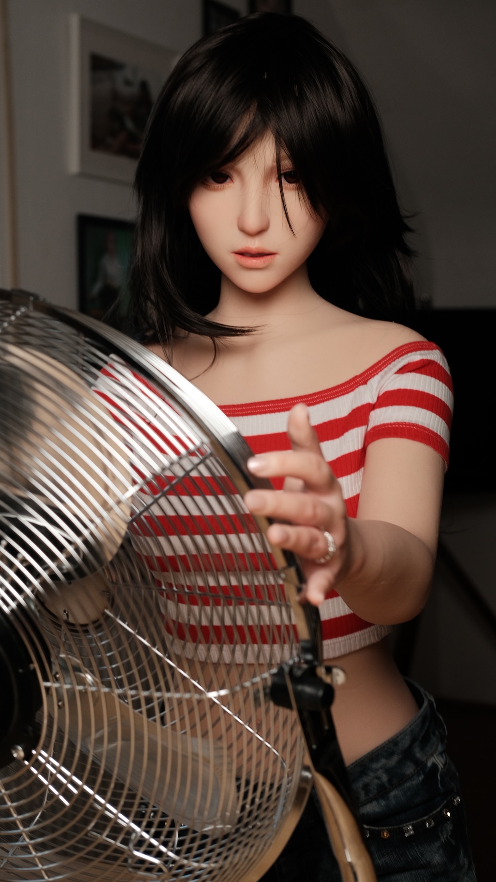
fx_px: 1309
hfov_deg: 21.4
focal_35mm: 56
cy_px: 444
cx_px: 207
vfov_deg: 37.2
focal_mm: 35
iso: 800
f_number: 4
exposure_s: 1/110
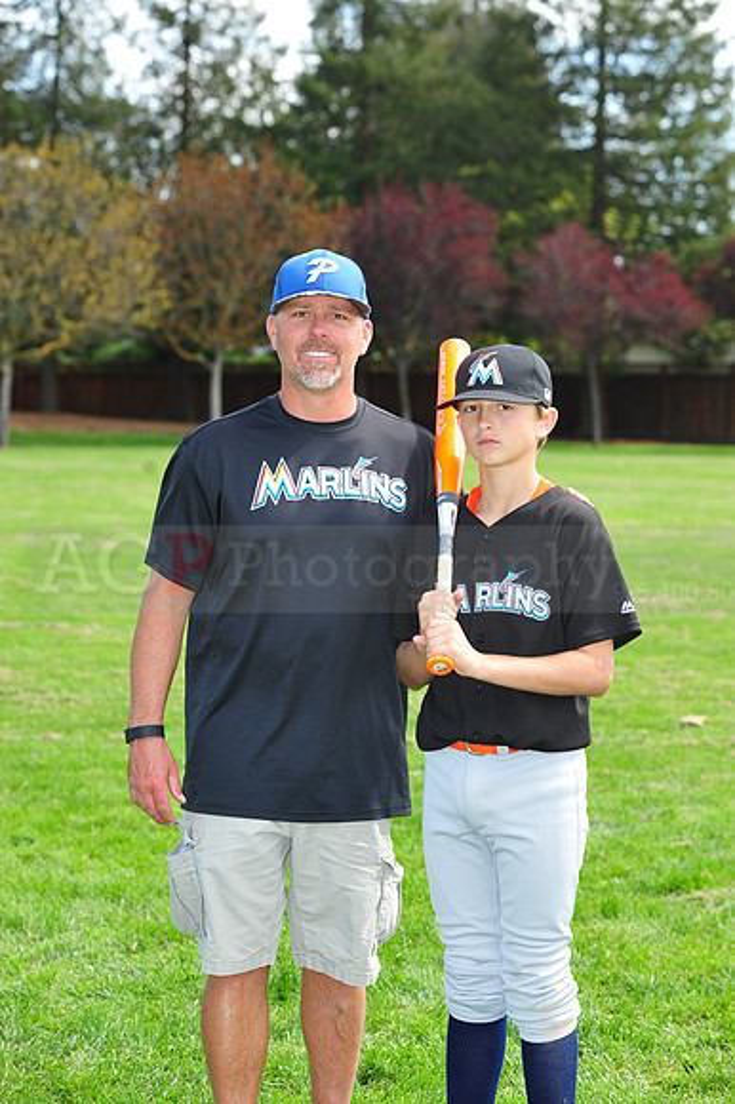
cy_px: 552
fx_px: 3066
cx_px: 368
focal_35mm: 100
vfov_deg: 20.4
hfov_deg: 13.7
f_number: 6.3
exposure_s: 1/250
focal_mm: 100
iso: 250
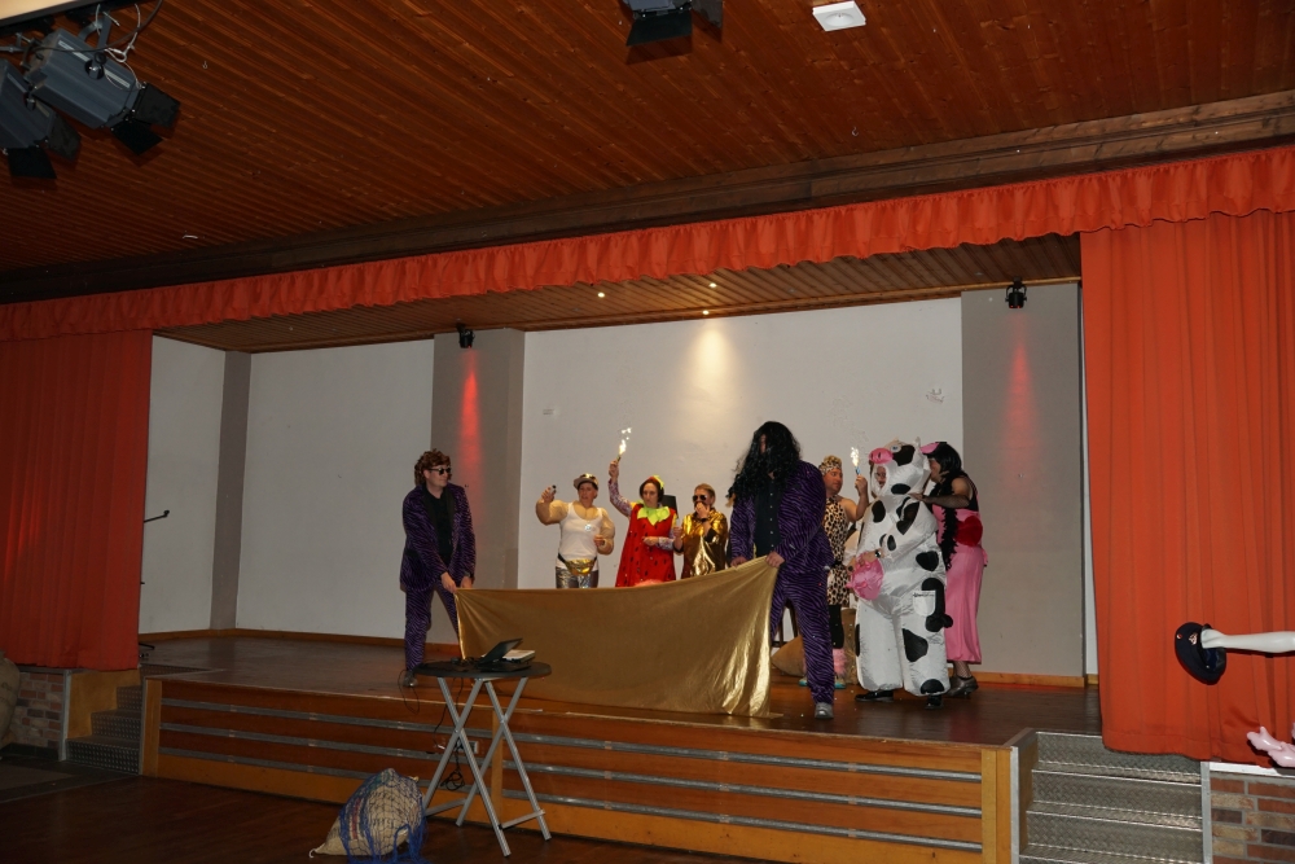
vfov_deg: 40.0
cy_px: 432
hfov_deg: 57.2
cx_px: 648
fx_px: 1187
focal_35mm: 33
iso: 400
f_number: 4
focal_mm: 22
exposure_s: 1/160
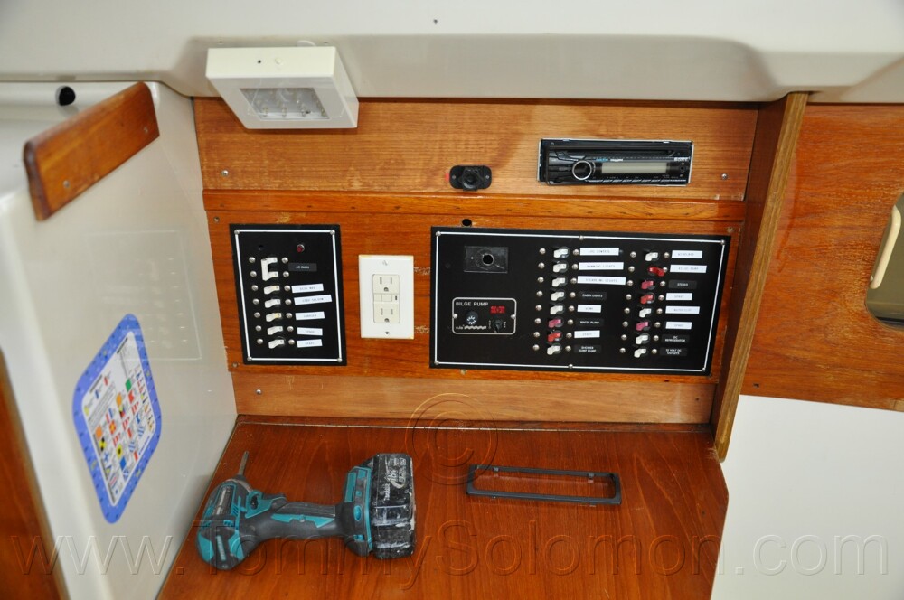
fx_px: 828
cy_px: 300
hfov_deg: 57.3
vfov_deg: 39.9
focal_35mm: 33
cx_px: 452
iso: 800
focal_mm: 22
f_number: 3.8
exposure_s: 1/60
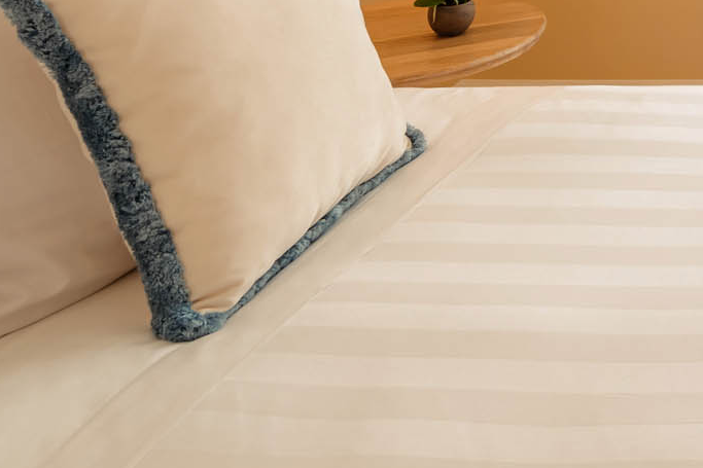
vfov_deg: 18.1
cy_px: -335
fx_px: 1208
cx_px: 951
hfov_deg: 26.6
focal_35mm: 62
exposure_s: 1/40
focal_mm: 16.5
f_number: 9
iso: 64
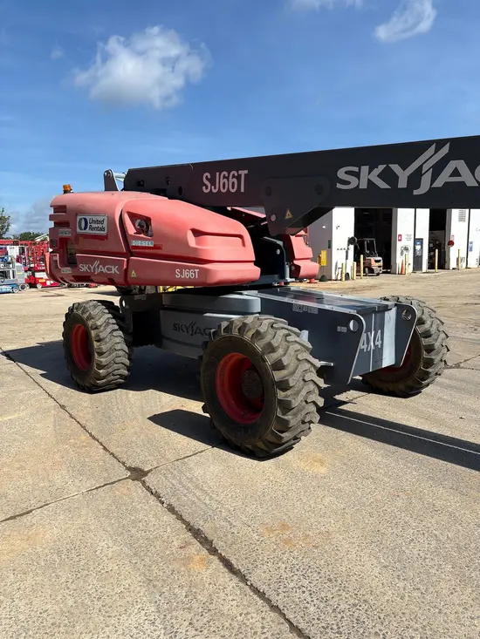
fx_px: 481
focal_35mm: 26
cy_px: 320
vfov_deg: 67.3
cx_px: 240
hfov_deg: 53.1
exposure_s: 1/4065
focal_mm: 5.96
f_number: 1.6
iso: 50
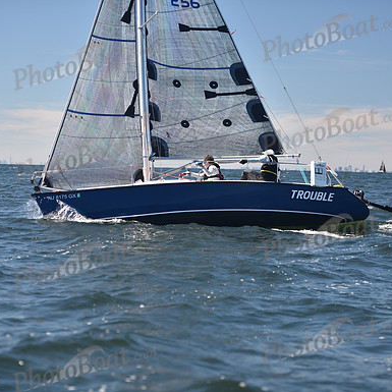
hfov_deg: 17.4
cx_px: 210
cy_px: 196
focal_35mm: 100
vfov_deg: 17.4
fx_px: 1281
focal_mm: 78
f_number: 2.8
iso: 200
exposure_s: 1/1000
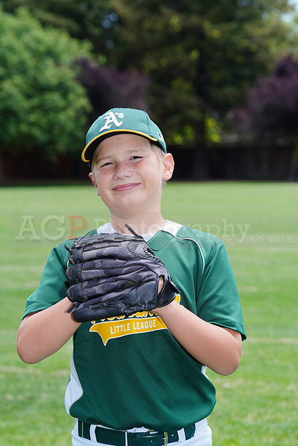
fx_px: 2147
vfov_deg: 11.9
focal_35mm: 173
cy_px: 223
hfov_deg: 7.9
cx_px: 149
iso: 200
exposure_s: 1/200
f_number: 10
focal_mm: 173
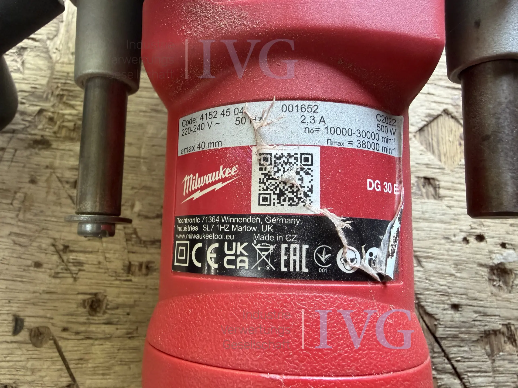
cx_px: 259
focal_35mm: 26
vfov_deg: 53.1
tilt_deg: -72.4
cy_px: 194
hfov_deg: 67.3
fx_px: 389
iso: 250
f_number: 2.2
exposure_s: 1/50
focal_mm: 2.22
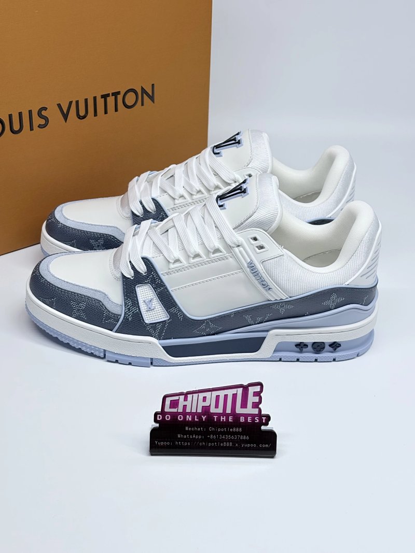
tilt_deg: -31.2
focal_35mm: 52
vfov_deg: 36.8
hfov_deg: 28.0
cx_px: 208
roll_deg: -1.2
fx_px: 831
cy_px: 276
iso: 50
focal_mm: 5.96
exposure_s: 1/571
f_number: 1.6
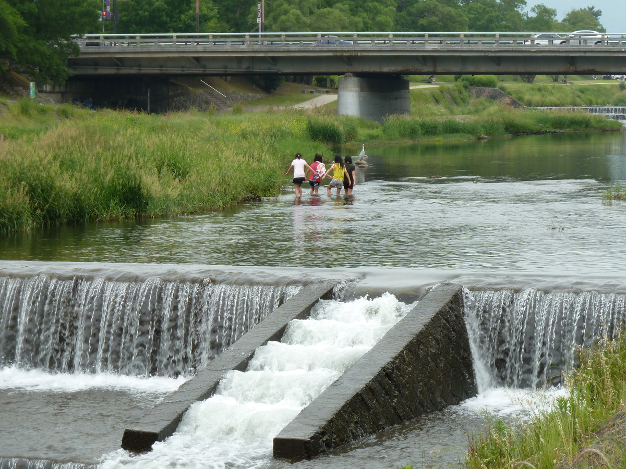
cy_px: 234
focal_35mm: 137
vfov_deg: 10.8
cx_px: 313
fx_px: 2478
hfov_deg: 14.4
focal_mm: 22.5
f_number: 4.5
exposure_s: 1/160
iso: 80
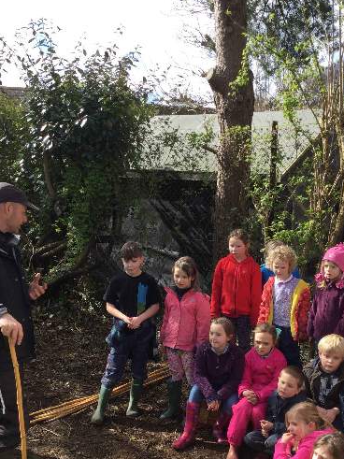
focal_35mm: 48
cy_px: 328
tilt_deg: -15.9
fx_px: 636
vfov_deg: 38.9
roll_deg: +0.1
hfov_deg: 30.2
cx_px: 191
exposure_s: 1/482
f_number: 2.4
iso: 25
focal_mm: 3.3
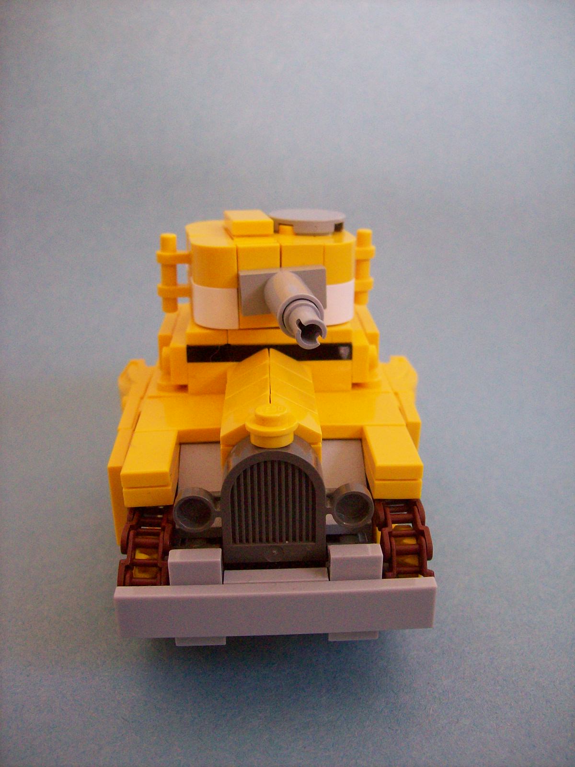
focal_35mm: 36
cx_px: 288
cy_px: 384
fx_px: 797
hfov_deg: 39.7
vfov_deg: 51.4
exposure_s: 1/30.6
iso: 160
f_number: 2.7
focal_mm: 6
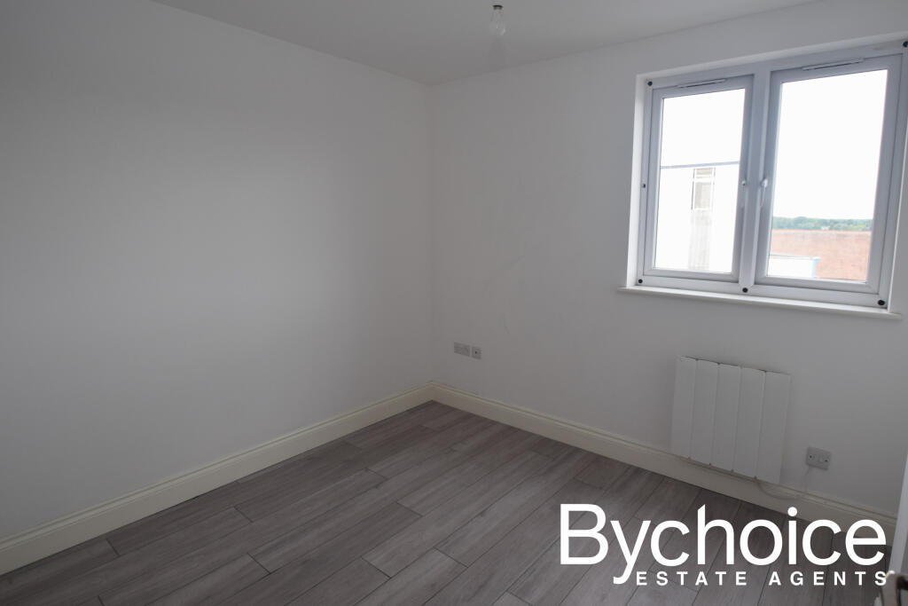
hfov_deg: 90.0
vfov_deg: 67.4
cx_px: 454
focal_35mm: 18
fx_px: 454
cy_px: 303
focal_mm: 12
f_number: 5
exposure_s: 1/100
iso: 400
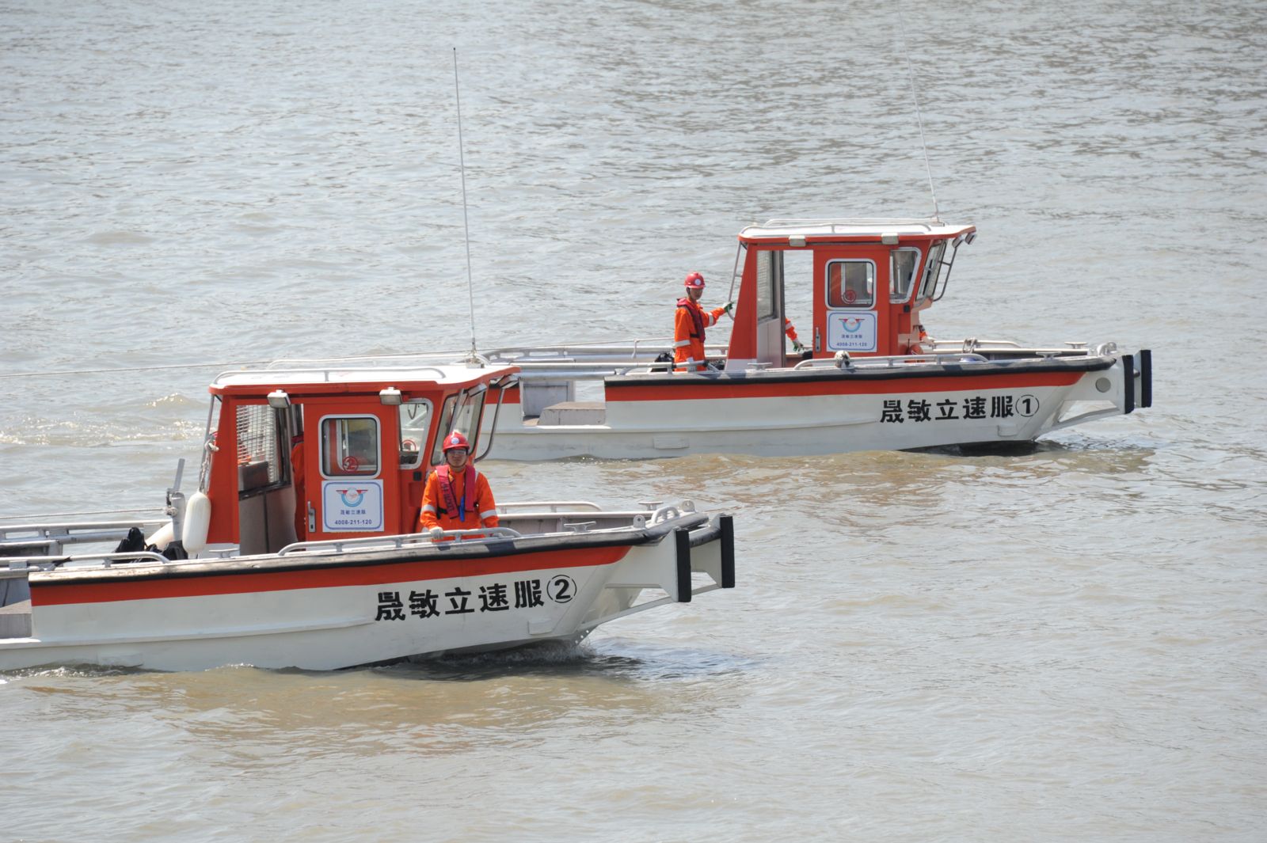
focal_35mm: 300
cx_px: 634
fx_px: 10552
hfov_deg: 6.9
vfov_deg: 4.6
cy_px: 422
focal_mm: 300
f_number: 9
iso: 1000
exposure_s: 1/1250
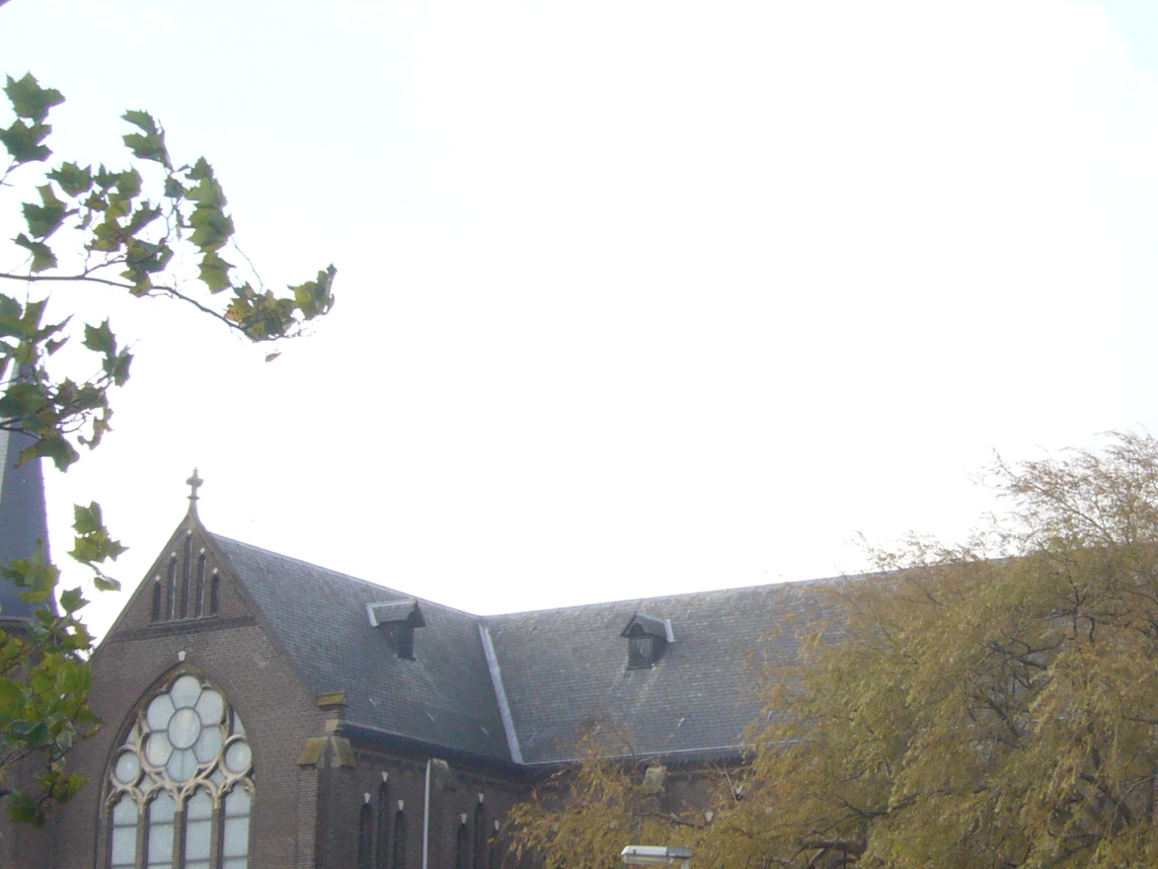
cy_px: 473
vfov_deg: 17.6
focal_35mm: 84
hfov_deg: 23.1
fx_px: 2810
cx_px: 816
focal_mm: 5.8
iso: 80
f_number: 5.6
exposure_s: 1/125
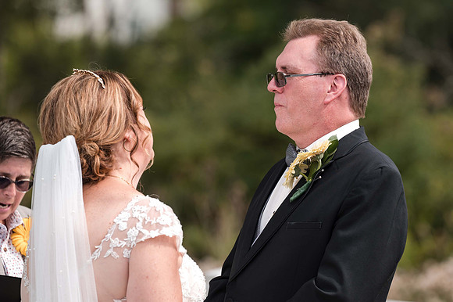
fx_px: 3972
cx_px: 299
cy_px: 116
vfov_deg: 4.3
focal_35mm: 316
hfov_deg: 6.5
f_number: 3.5
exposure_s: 1/500
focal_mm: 195
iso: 50
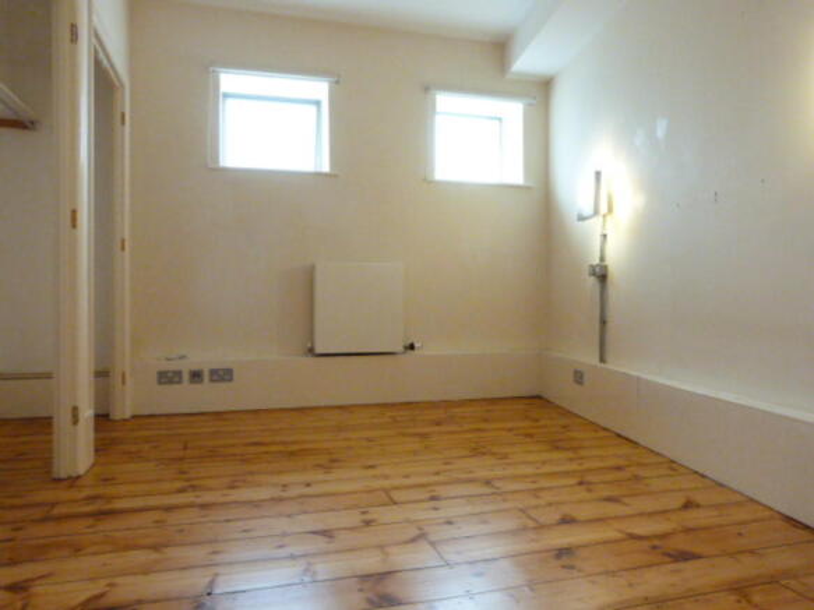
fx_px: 588
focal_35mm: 25
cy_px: 305
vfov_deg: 54.9
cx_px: 407
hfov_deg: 69.4
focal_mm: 4.5
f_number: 2.8
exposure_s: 1/60
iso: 800
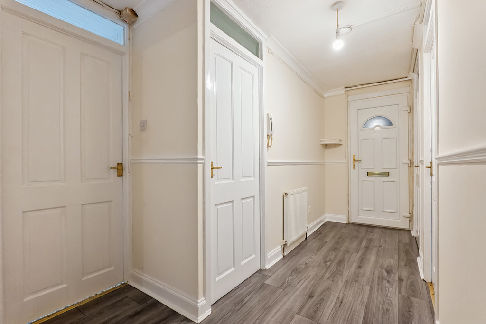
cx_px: 243
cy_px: 162
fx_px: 216
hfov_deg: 96.7
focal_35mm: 16
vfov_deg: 73.8
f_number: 7.1
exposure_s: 1/100
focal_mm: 16
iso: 4000
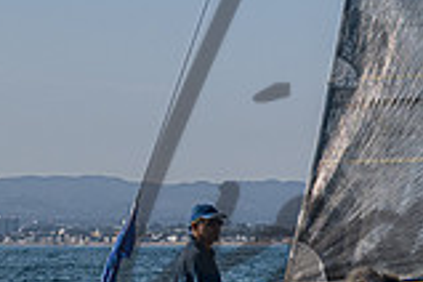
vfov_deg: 8.2
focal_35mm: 167
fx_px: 1962
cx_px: 684
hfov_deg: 11.6
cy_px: 248
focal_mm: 38
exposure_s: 1/1600
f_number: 6.3
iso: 400
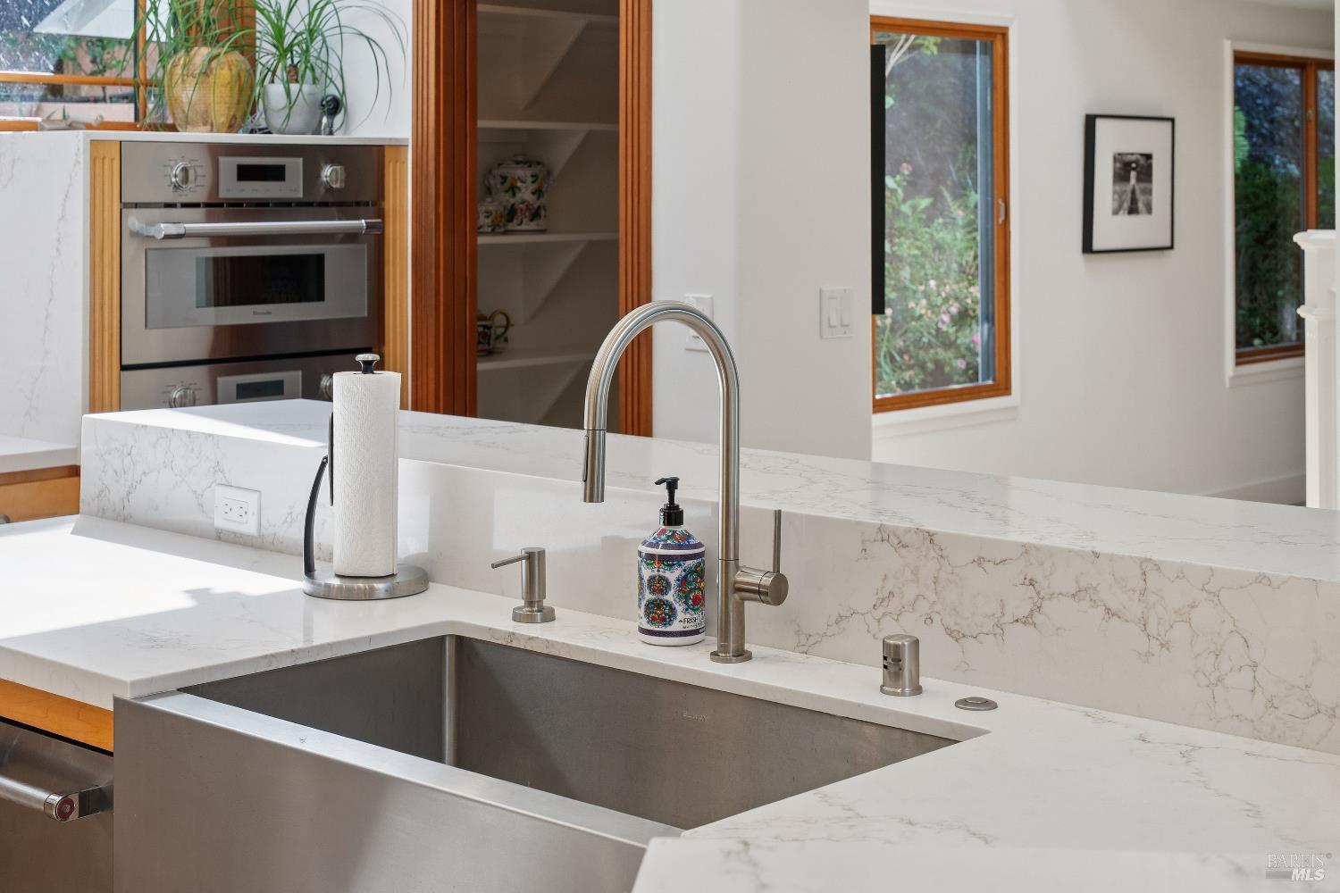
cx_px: 670
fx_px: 2047
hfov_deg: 36.2
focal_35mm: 55
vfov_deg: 24.6
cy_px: 446
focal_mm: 55
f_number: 9
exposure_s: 1/100
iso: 640
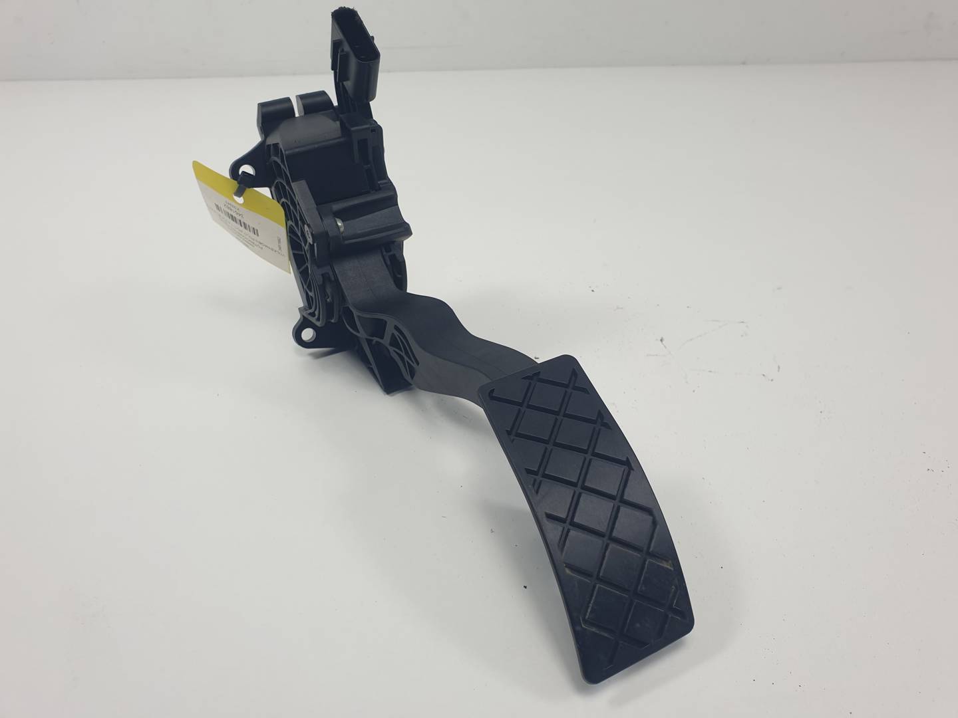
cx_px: 479
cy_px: 359
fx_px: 720
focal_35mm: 26
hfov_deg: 67.3
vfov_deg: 53.1
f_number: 2.4
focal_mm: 4.3
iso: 50
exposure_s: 1/270
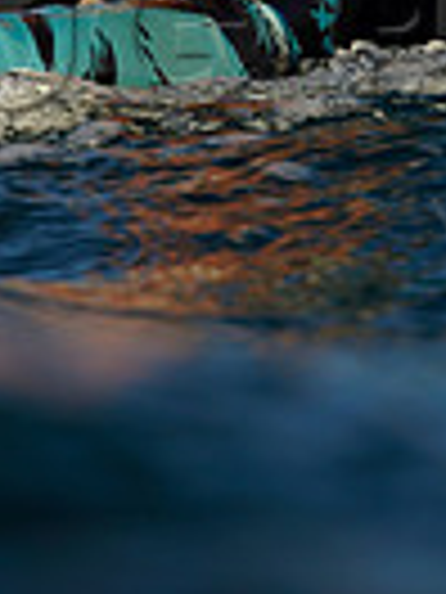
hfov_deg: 8.1
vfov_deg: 10.7
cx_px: 5
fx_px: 3141
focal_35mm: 183
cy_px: -11
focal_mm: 43.2
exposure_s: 1/320
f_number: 6.3
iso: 100
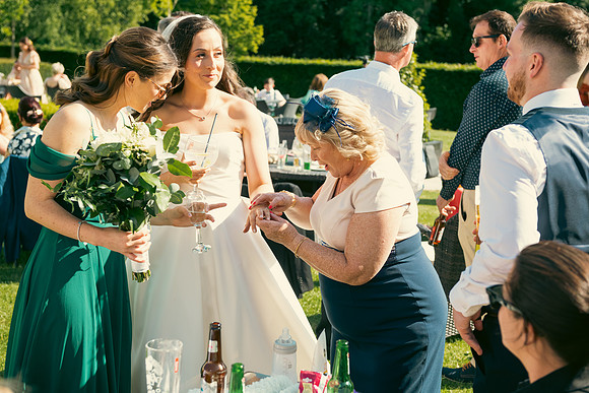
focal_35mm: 55
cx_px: 294
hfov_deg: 36.2
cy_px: 196
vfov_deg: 24.6
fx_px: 900
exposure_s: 1/500
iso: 200
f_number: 5
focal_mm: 55
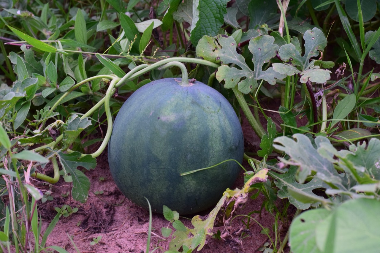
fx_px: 791
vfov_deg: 18.2
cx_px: 190
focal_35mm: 75
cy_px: 126
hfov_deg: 27.0
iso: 1000
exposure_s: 1/125
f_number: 6.3
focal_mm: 50
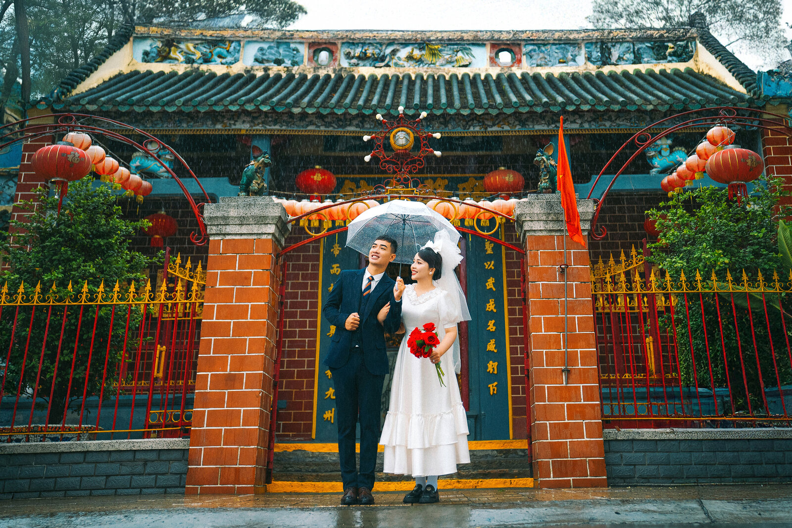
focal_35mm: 48
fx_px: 1056
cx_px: 396
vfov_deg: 28.1
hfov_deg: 41.1
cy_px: 264
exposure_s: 1/250
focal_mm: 48
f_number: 2.8
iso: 1250
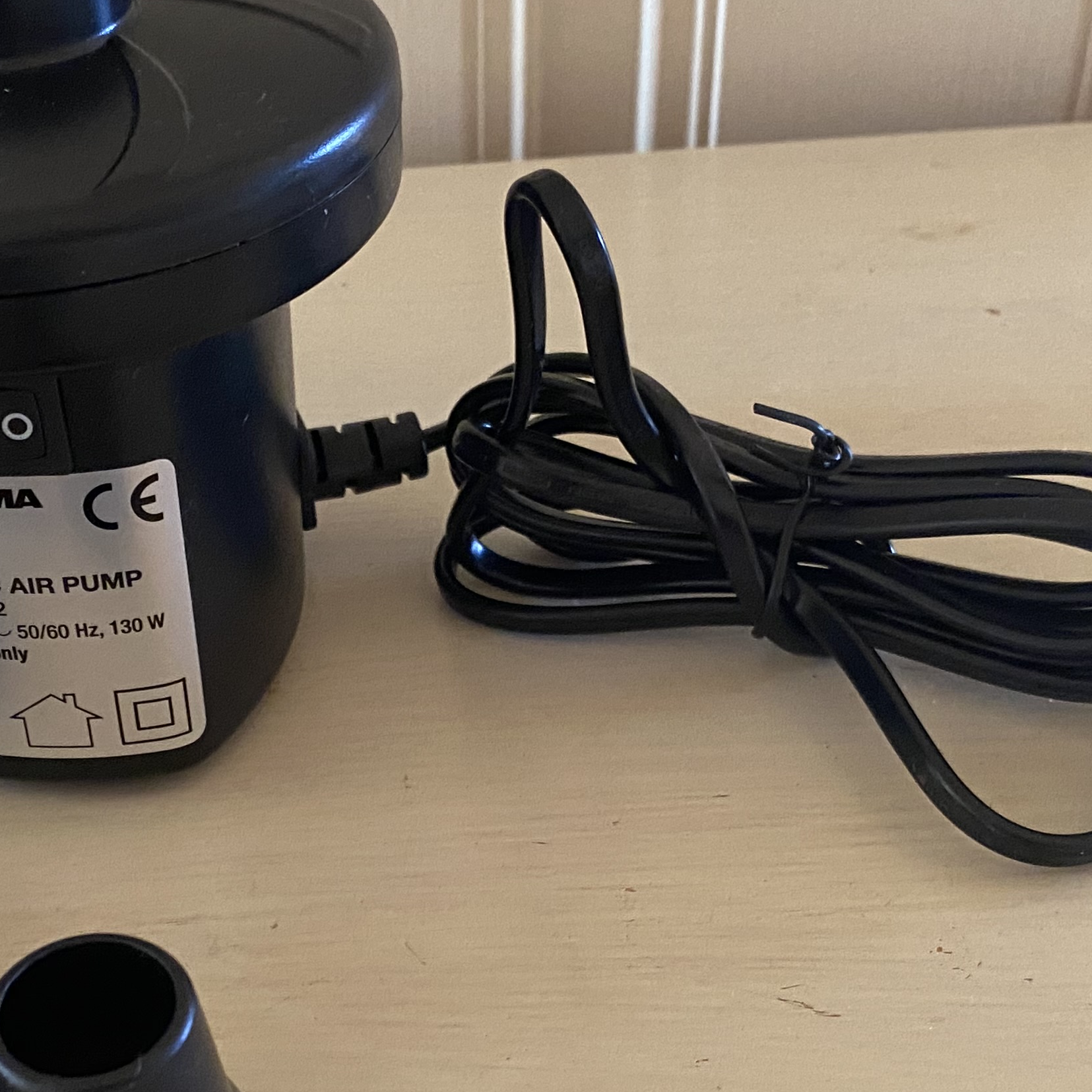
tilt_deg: -40.7
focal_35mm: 56
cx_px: 374
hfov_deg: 30.4
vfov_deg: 30.3
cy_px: 730
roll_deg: +3.9
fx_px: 1999
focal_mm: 4.25
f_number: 1.8
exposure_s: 1/43
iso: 500
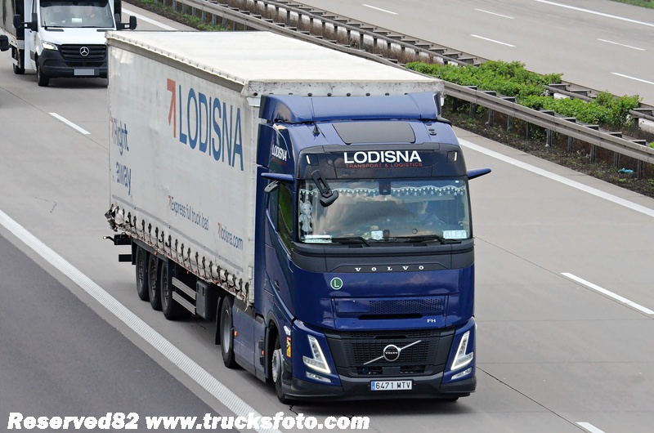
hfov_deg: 8.3
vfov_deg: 5.5
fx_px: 4487
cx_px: 327
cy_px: 216
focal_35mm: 248
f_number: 11
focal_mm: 165
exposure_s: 1/640
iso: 3200
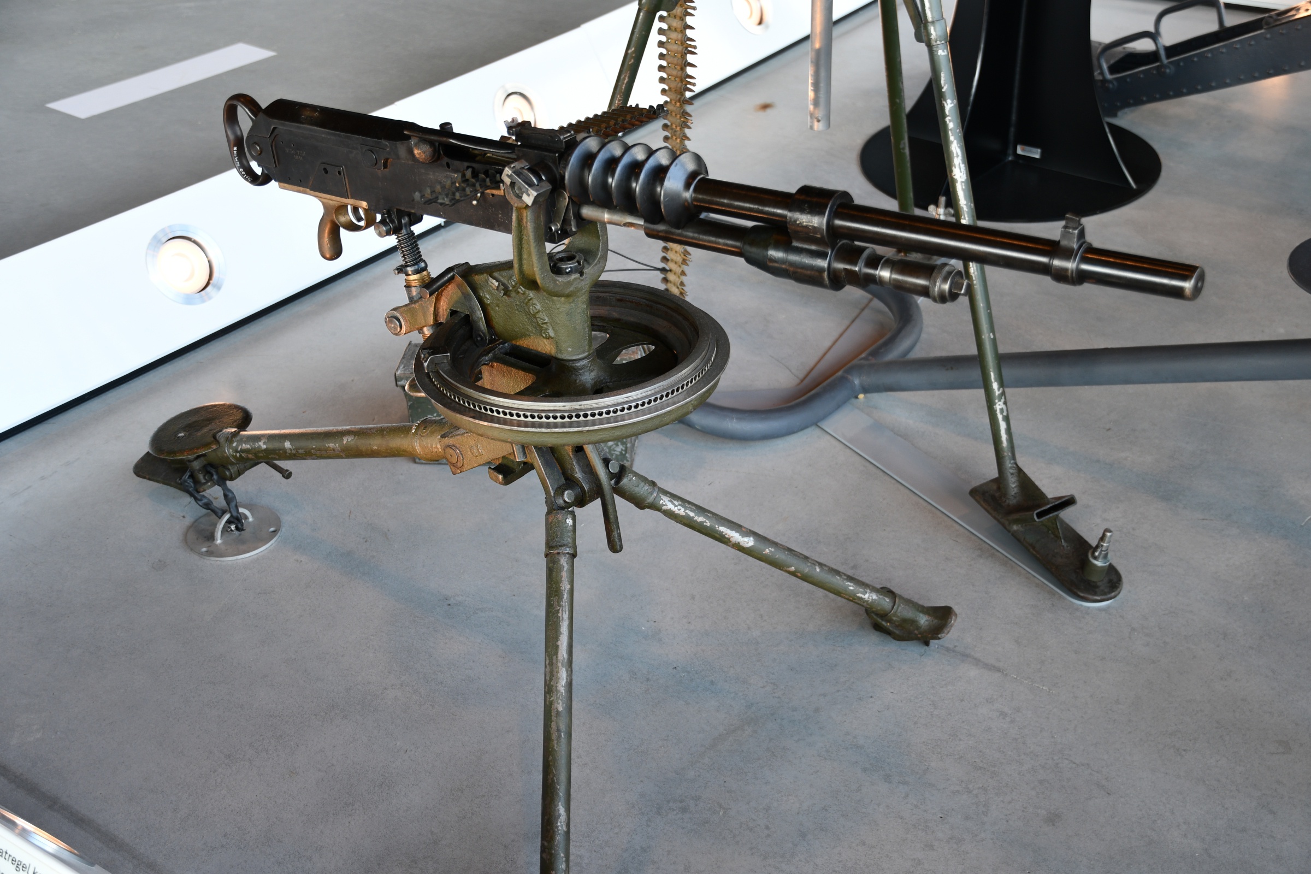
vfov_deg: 29.9
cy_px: 437
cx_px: 656
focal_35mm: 45
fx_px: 1639
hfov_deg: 43.6
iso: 100
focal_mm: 30
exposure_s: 1/40
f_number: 3.2
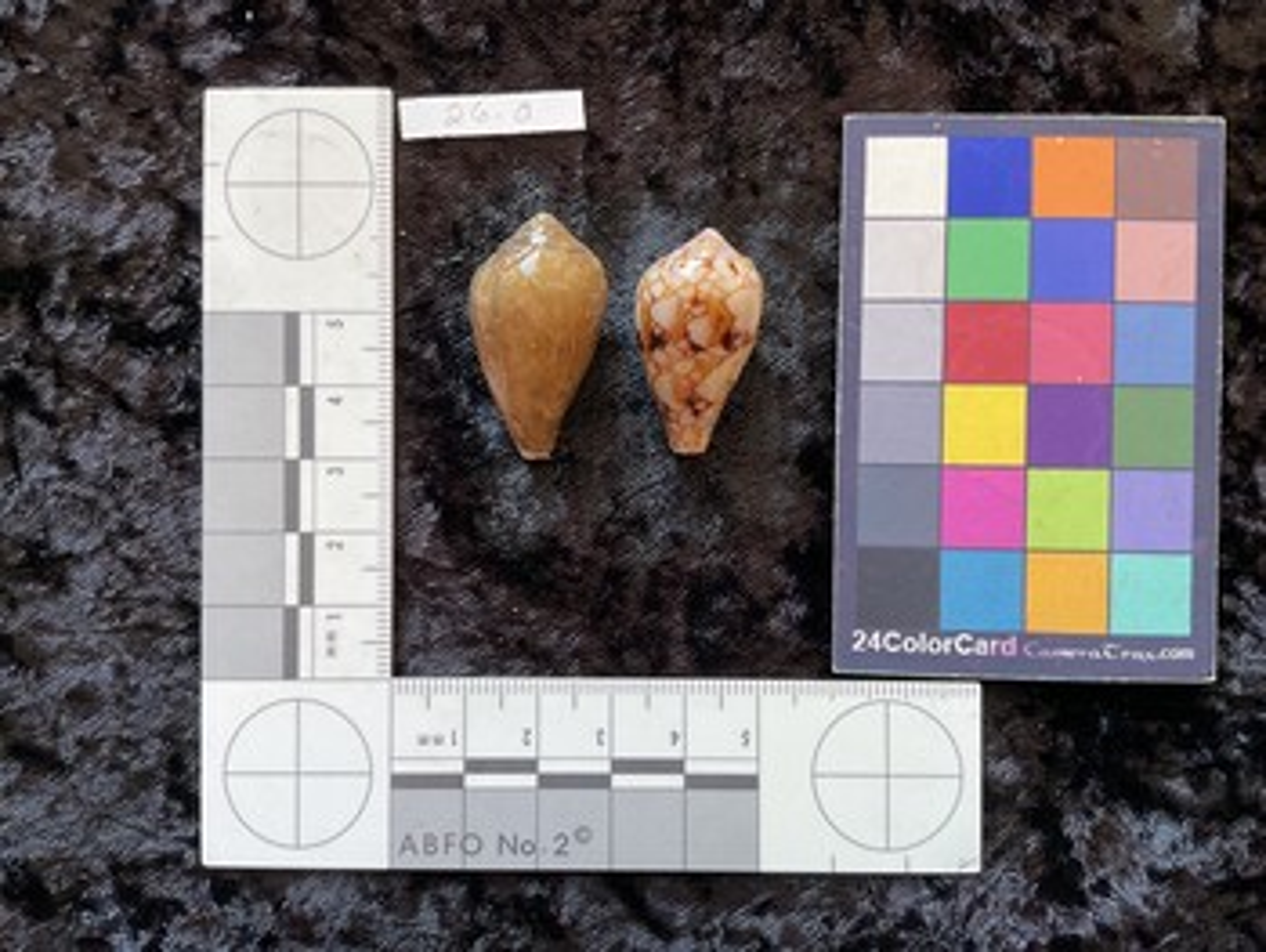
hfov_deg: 61.6
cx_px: 633
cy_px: 476
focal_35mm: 29
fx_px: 1061
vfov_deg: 48.3
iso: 64
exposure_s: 1/60
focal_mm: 3
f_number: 1.8
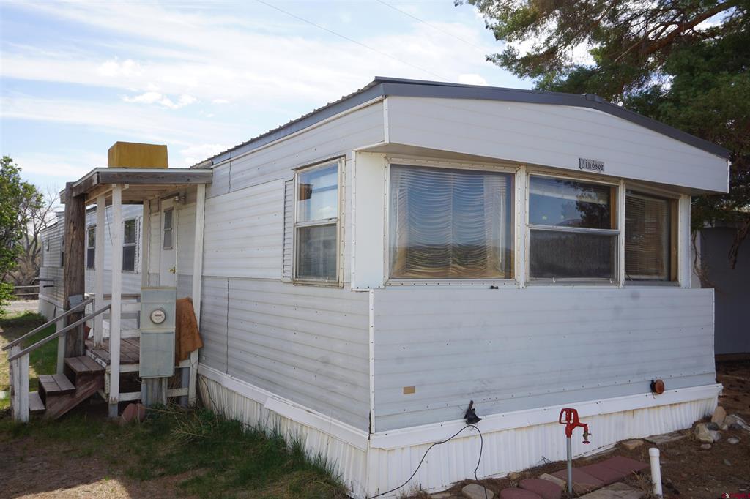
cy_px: 250
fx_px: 625
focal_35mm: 30
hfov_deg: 61.9
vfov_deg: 43.6
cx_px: 375
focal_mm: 20
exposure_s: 1/100
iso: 100
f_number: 10
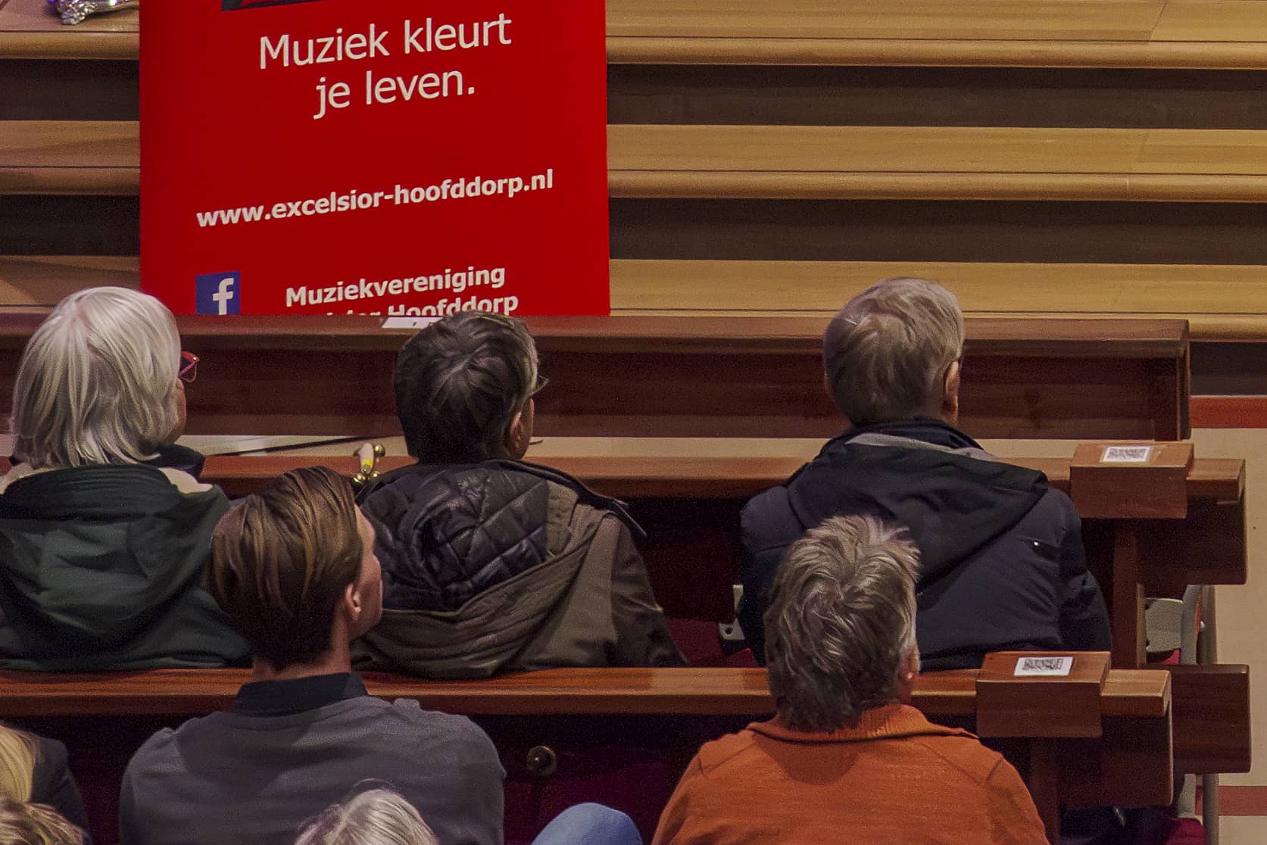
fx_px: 10841
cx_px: 1933
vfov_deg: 4.4
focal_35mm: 308
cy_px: -862
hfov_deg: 6.6
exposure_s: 1/25
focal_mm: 70
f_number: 5
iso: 800
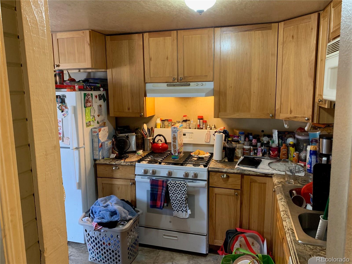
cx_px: 176
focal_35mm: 26
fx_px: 264
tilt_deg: -8.1
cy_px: 132
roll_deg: +0.5
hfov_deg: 67.3
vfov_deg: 53.1
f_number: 1.8
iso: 250
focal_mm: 4.25
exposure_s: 1/60
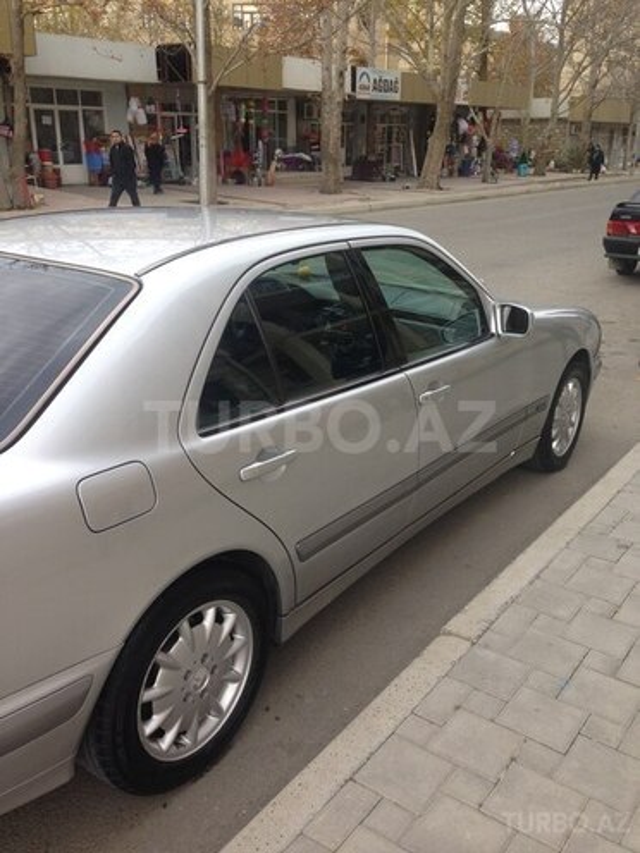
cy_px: 426
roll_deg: -2.4
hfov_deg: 42.9
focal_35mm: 33
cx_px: 320
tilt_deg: -21.4
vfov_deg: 55.4
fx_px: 813
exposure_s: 1/120
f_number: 2.4
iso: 64
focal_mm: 4.12
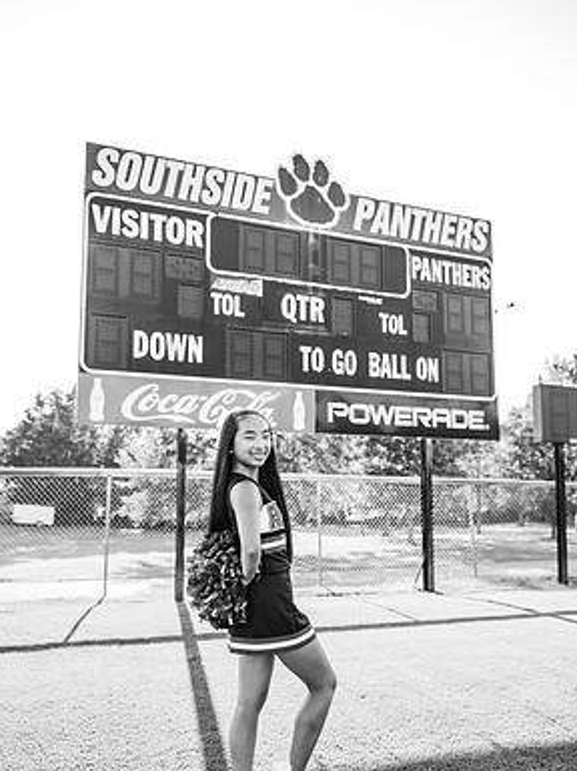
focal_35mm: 27
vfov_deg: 65.0
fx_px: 601
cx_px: 299
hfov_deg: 51.3
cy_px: 445
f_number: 2.8
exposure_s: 1/500
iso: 200
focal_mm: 24
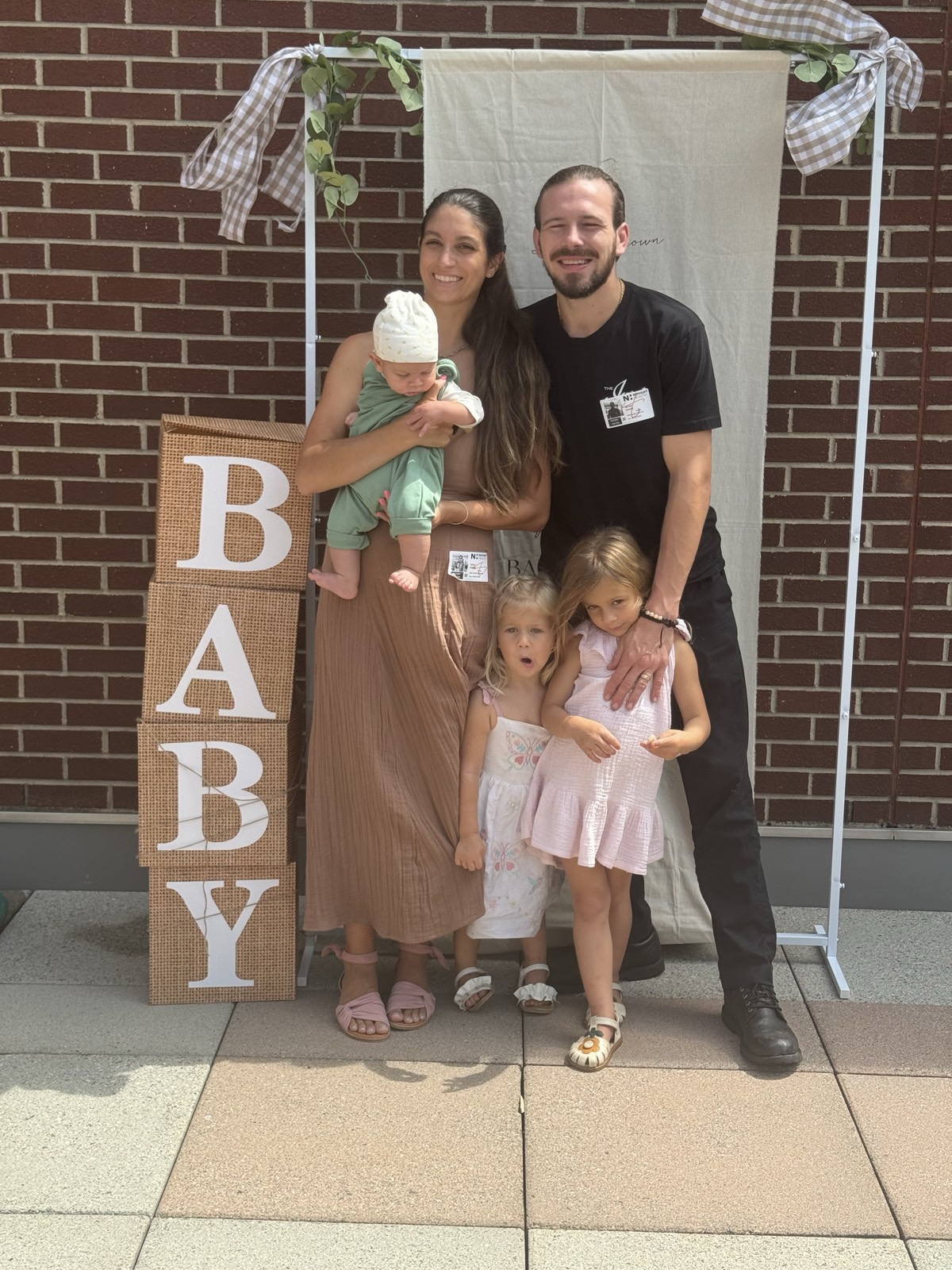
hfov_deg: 30.3
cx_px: 476
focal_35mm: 48
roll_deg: -0.3
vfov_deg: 39.7
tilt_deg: -11.4
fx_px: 1760
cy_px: 635
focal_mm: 6.76
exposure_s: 1/2045
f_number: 1.78
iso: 64
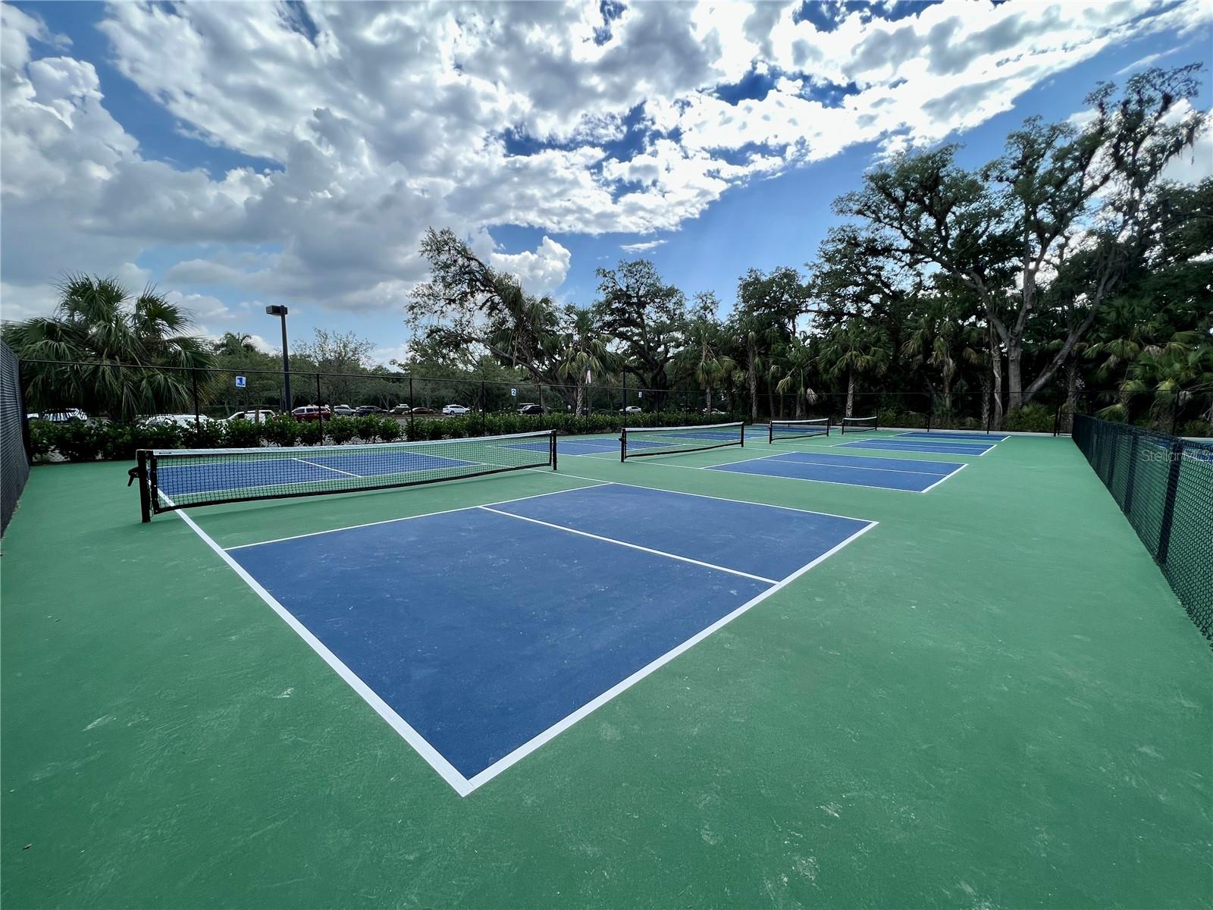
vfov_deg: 89.9
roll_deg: -0.4
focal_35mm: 13
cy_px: 455
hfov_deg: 106.2
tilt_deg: -6.5
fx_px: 456
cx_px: 606
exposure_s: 1/690
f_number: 1.8
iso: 32
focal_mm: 1.57
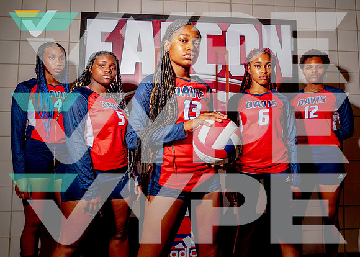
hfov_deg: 66.4
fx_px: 275
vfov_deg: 50.1
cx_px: 188
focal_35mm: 27
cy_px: 119
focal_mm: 24
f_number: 8
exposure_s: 1/125
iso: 100
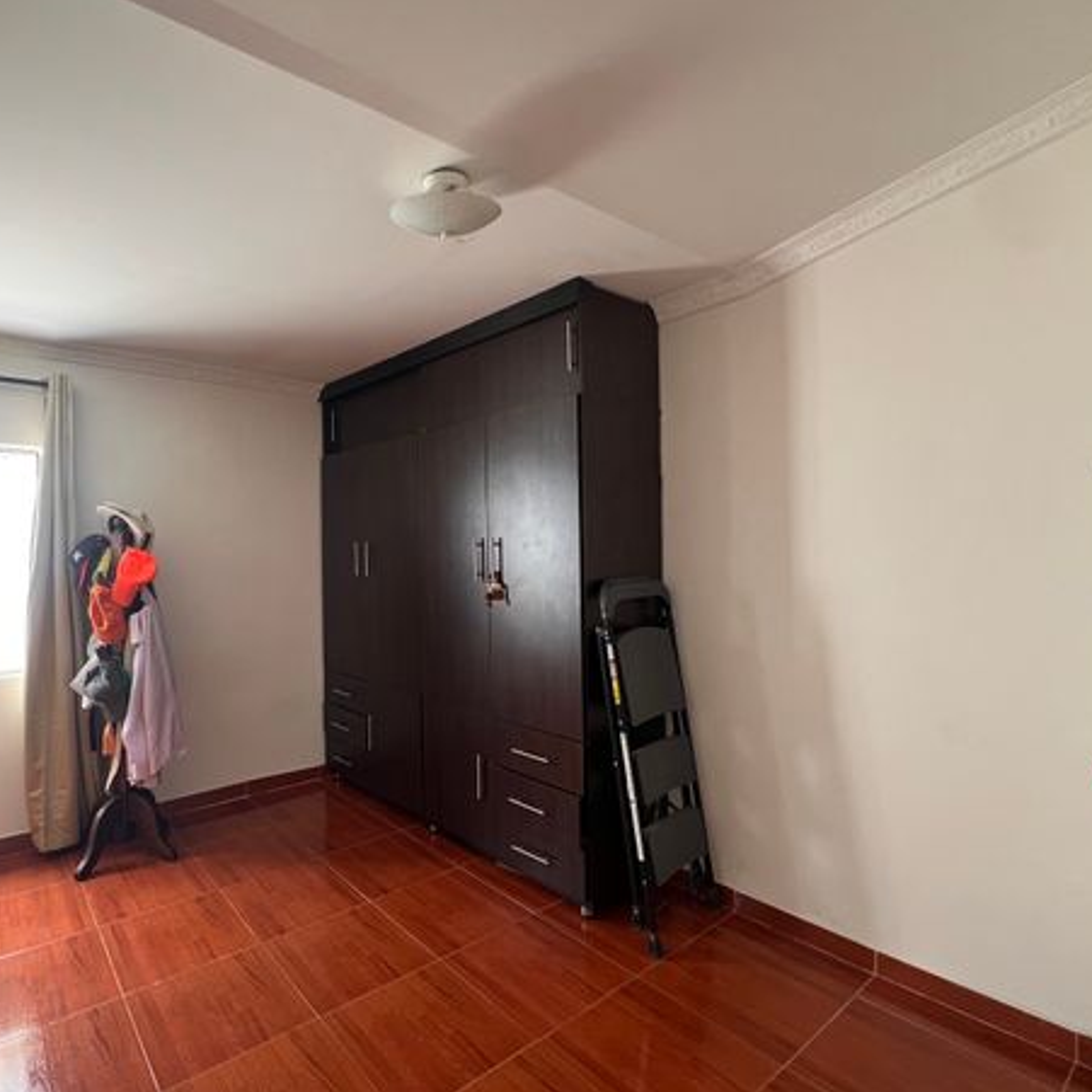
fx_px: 607
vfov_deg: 84.0
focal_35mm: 17
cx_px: 420
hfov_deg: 82.6
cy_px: 542
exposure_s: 1/90
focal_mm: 1.57
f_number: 1.8
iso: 250
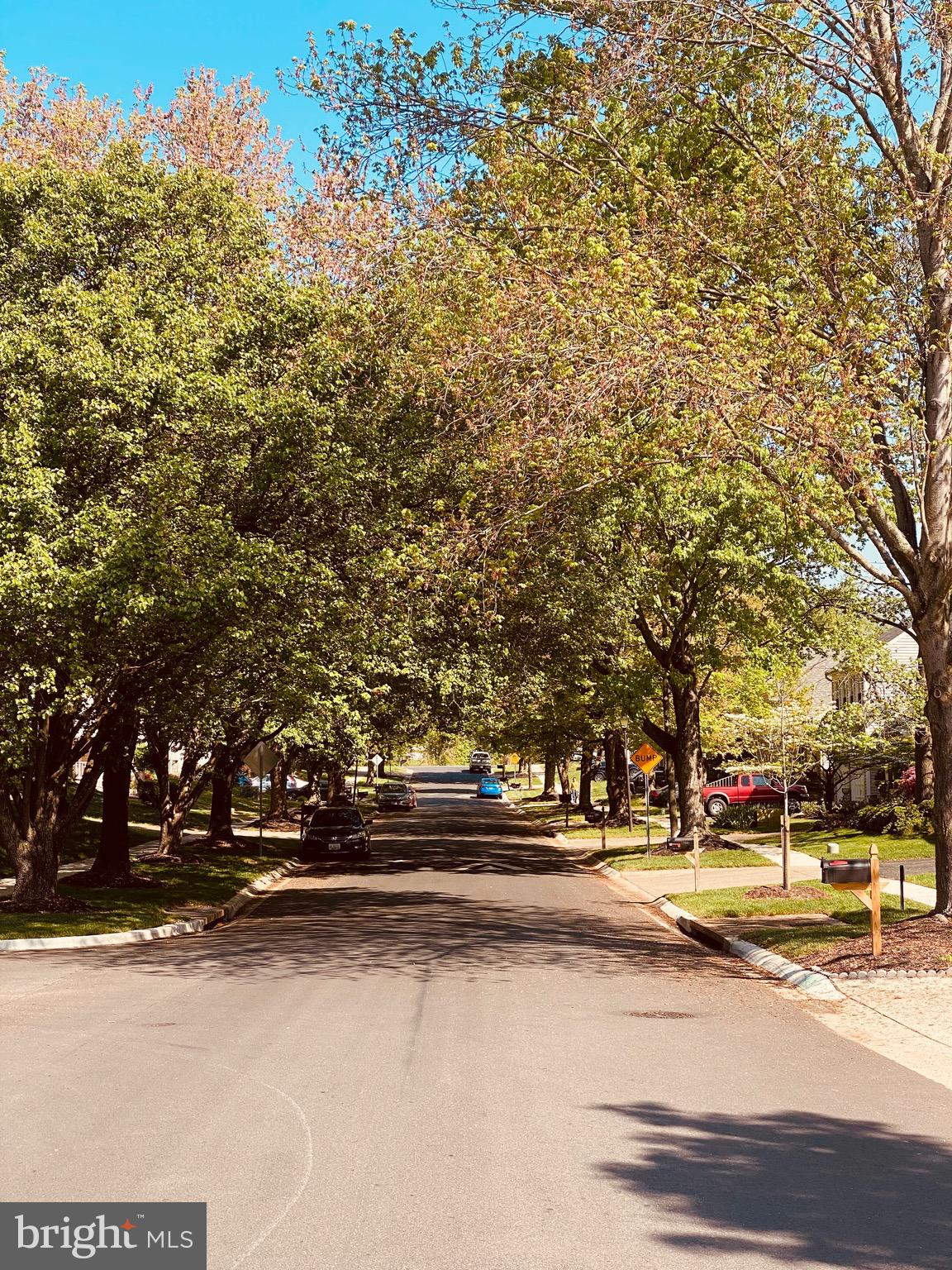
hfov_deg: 28.0
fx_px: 1907
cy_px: 635
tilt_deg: +6.6
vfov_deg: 36.8
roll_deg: +0.4
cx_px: 476
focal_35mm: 52
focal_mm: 6
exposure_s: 1/773
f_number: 2
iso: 20
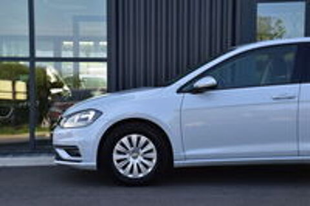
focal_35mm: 75
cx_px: 155
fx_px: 645
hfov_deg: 27.0
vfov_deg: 18.1
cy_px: 103
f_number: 9
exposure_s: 1/160
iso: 400
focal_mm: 50
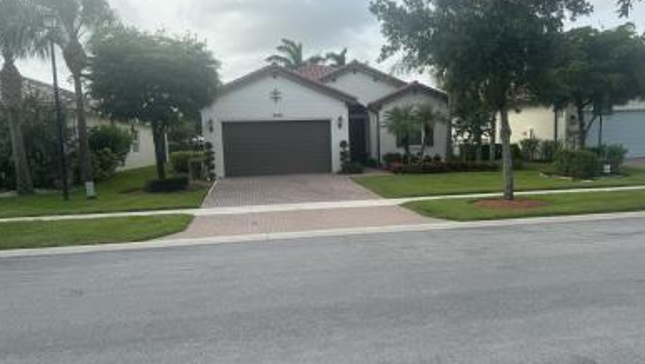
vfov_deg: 42.9
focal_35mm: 27
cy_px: 189
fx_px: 462
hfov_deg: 69.8
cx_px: 327
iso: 80
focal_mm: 6.76
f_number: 1.78
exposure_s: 1/1767
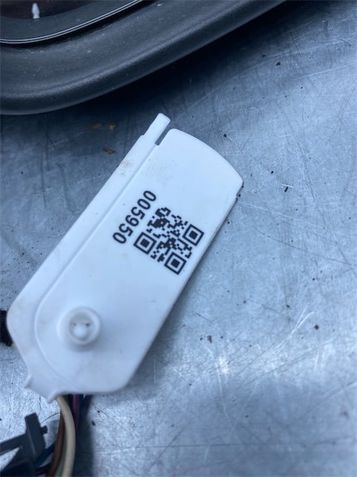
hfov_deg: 53.1
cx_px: 178
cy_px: 238
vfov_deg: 67.3
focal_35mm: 26
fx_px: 358
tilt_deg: -60.6
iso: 32
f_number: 1.8
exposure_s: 1/747
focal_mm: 4.25
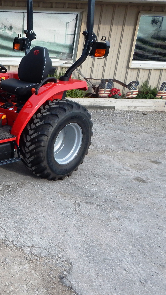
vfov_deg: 51.5
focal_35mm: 39
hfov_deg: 25.0
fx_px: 305
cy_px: 130
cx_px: -67
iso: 125
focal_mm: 4
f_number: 3
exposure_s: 1/640
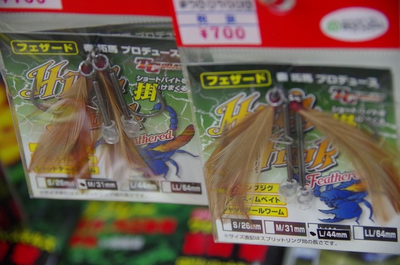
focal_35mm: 117
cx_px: 200
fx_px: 1297
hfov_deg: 17.5
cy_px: 132
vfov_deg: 11.7
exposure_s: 1/125
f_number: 5.6
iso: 1600
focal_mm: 78
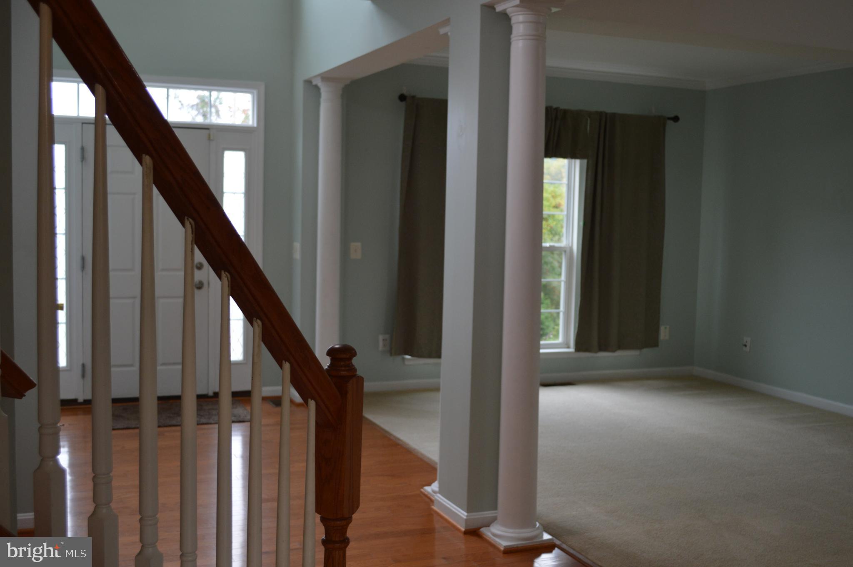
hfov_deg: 49.6
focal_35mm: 39
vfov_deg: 34.1
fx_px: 923
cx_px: 426
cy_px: 284
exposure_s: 1/80
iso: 400
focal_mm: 26
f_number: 4.2
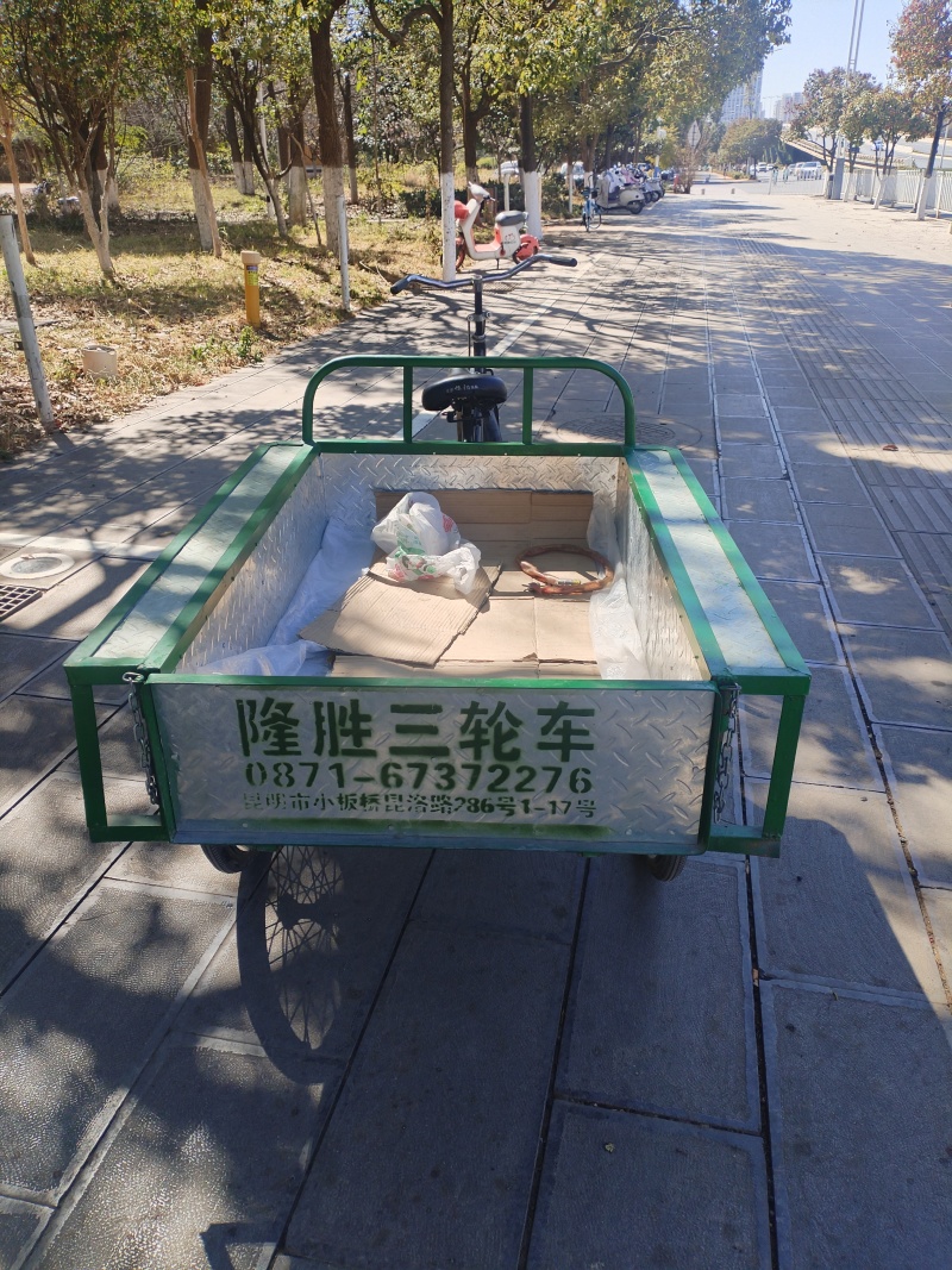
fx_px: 954
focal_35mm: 26
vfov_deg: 67.3
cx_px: 476
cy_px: 635
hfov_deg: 53.1
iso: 100
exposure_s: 1/259
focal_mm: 4.25
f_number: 1.8
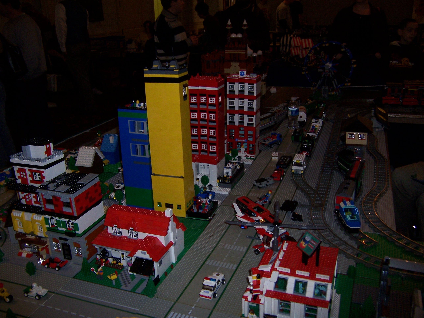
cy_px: 159
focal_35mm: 33
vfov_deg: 42.9
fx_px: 404
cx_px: 212
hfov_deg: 55.4
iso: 140
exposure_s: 1/60
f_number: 2.8
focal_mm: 5.5
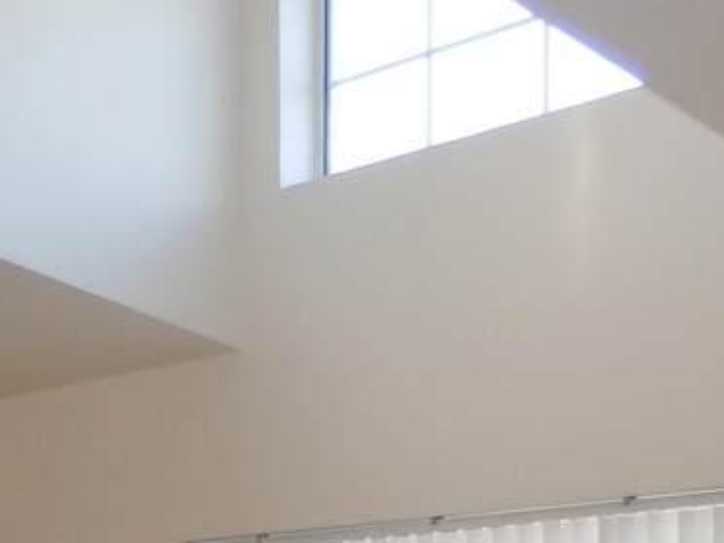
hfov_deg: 22.2
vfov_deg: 16.1
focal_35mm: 86
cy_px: 745
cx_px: 62
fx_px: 1799
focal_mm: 4.5
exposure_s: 1/30
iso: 200
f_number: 3
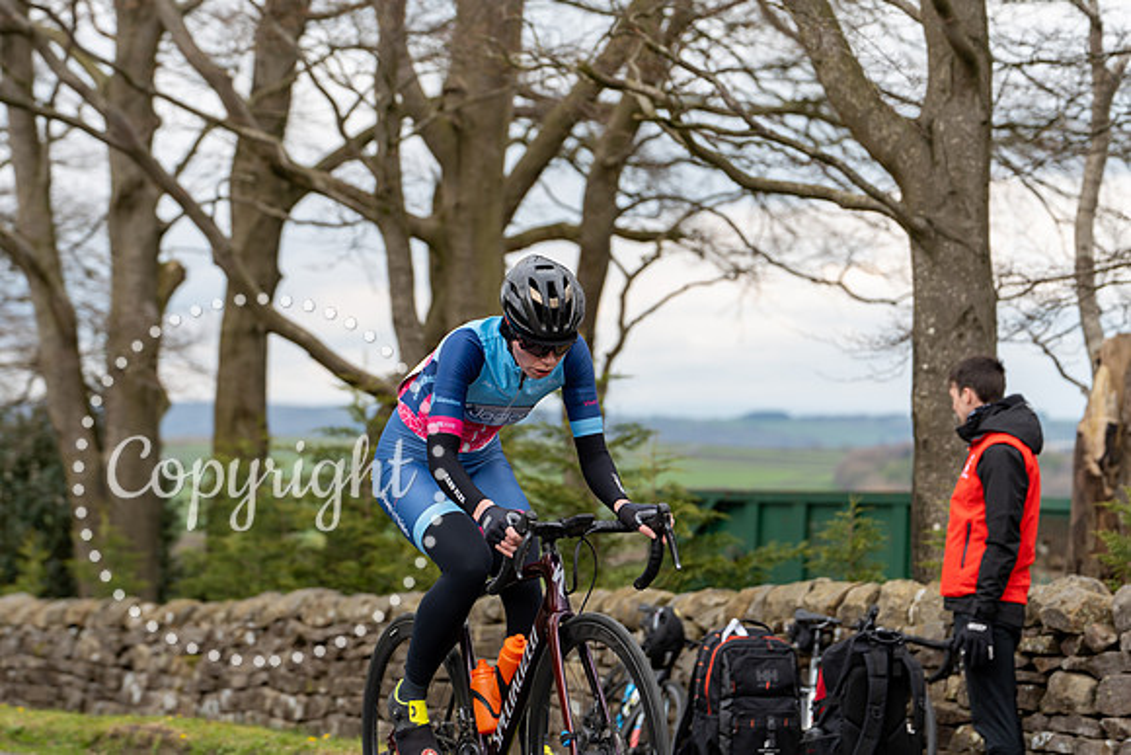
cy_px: 378
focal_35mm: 107
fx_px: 3362
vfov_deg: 12.8
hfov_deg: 19.1
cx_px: 566
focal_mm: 107
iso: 200
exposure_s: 1/640
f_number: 4
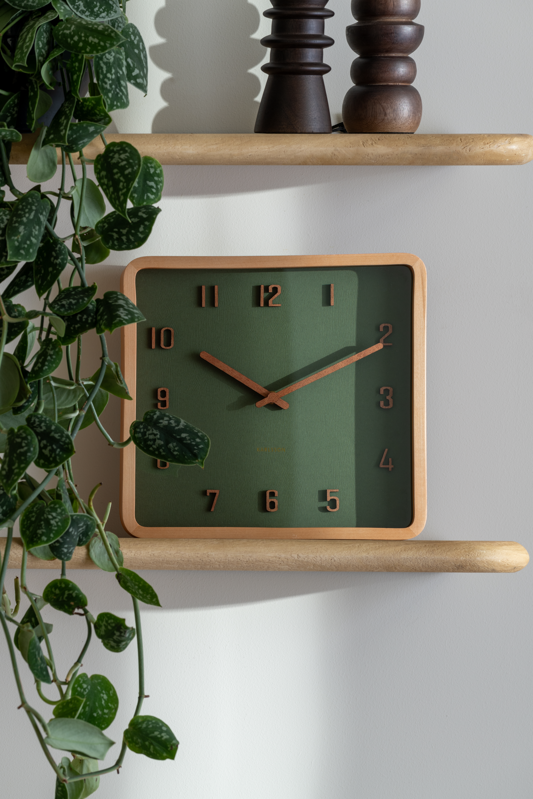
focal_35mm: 160
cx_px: 266
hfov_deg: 8.6
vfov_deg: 12.8
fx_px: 3553
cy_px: 400
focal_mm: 160
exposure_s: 1/125
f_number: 9
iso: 160
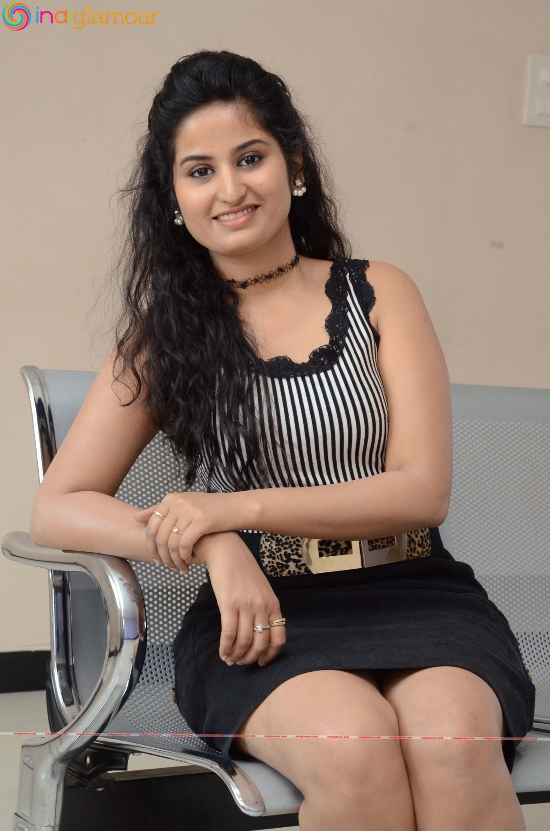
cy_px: 416
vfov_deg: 23.4
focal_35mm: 87
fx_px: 2003
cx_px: 275
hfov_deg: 15.6
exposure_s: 1/125
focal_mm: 58
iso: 2000
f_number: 6.3
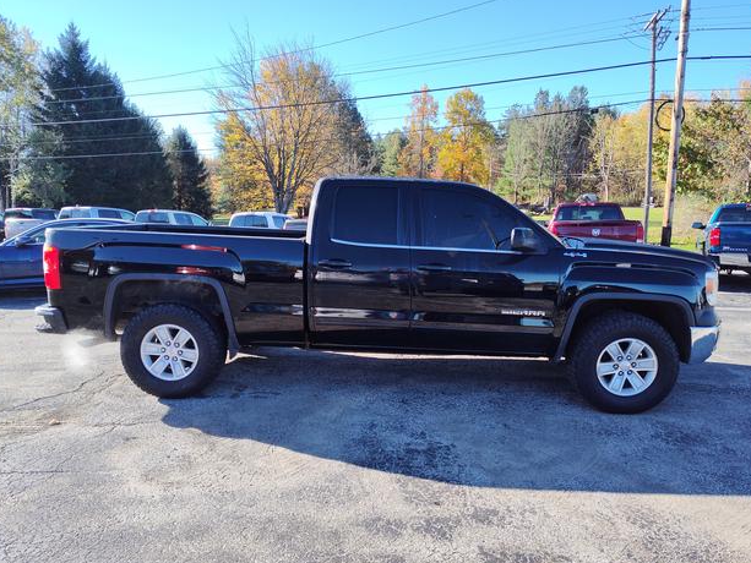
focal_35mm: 24
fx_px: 521
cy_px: 286
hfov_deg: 71.6
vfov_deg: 56.8
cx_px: 377
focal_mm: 5.56
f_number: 1.88
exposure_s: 1/886
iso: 100
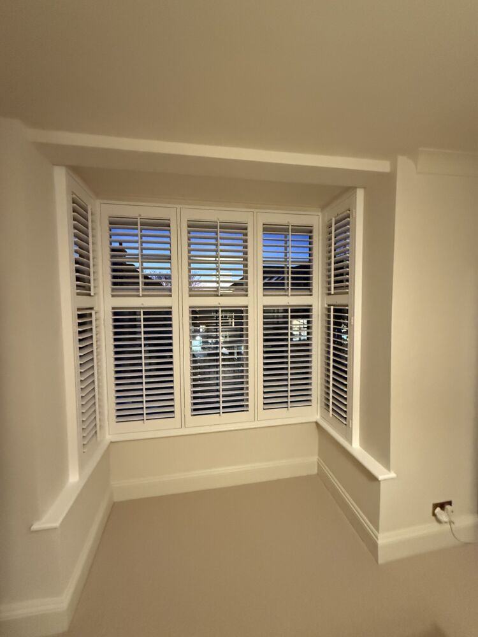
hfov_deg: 85.7
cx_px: 239
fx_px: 258
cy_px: 318
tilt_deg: -1.2
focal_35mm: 14
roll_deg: +0.2
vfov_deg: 102.1
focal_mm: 2.22
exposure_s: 1/50
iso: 1000
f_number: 2.2
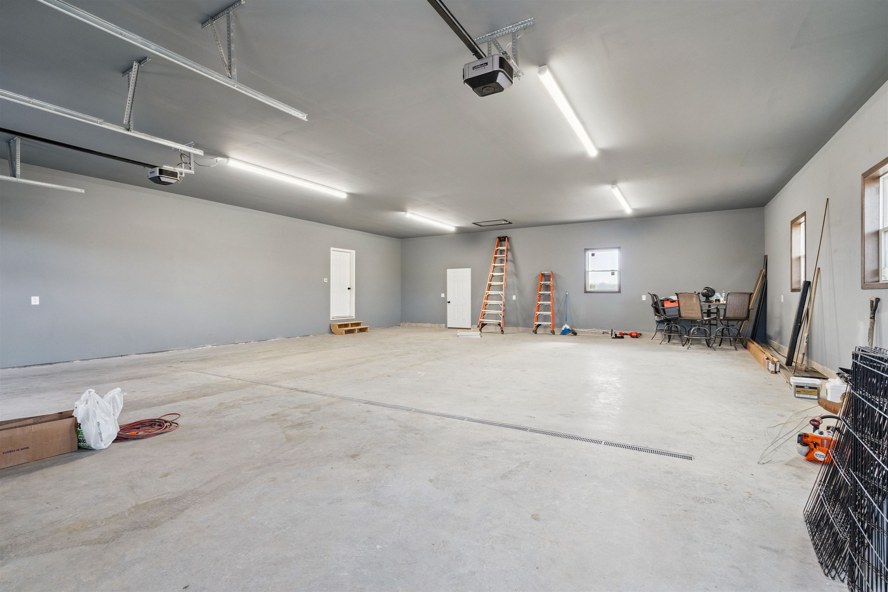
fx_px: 395
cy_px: 296
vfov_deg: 73.7
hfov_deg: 96.7
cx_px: 444
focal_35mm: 16
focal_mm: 16
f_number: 10
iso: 800
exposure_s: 1/20
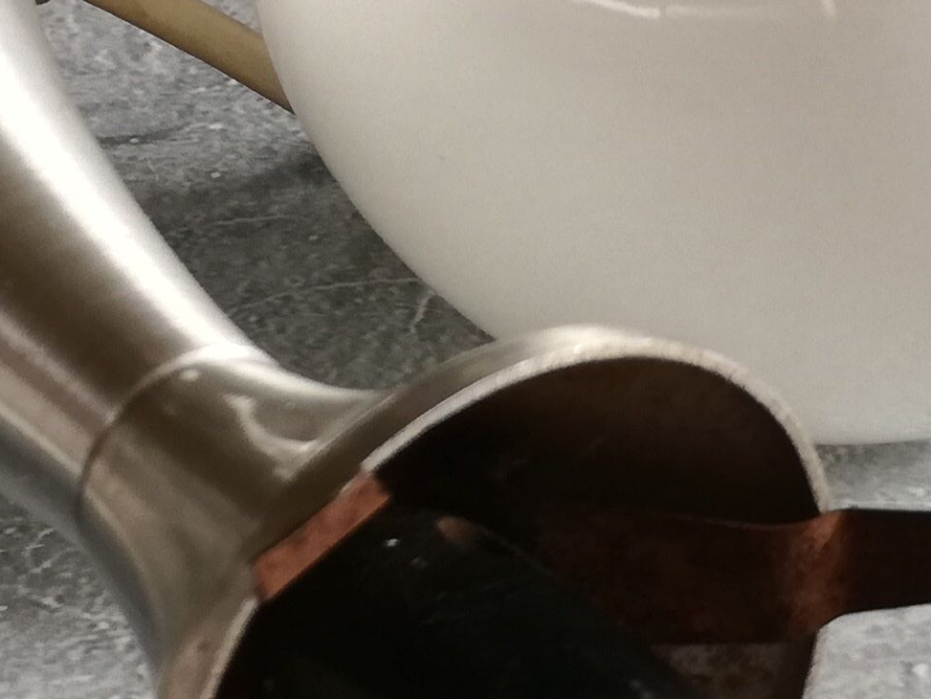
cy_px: 325
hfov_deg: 18.8
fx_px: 2797
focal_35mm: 104
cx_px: 296
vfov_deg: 14.2
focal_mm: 3.79
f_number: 2
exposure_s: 1/50
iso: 80
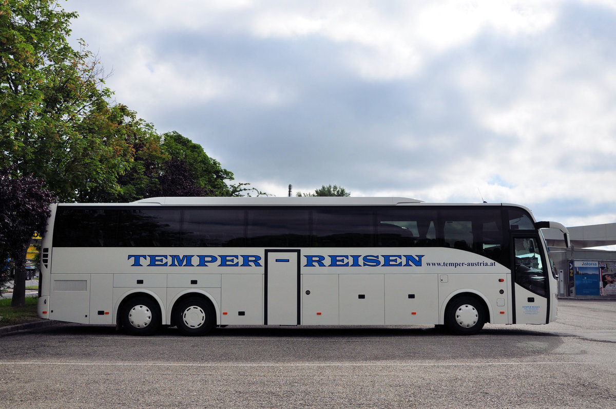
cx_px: 308
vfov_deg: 39.8
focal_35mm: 33
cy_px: 204
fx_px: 564
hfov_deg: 57.3
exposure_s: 1/2500
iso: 200
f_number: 5
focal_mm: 22
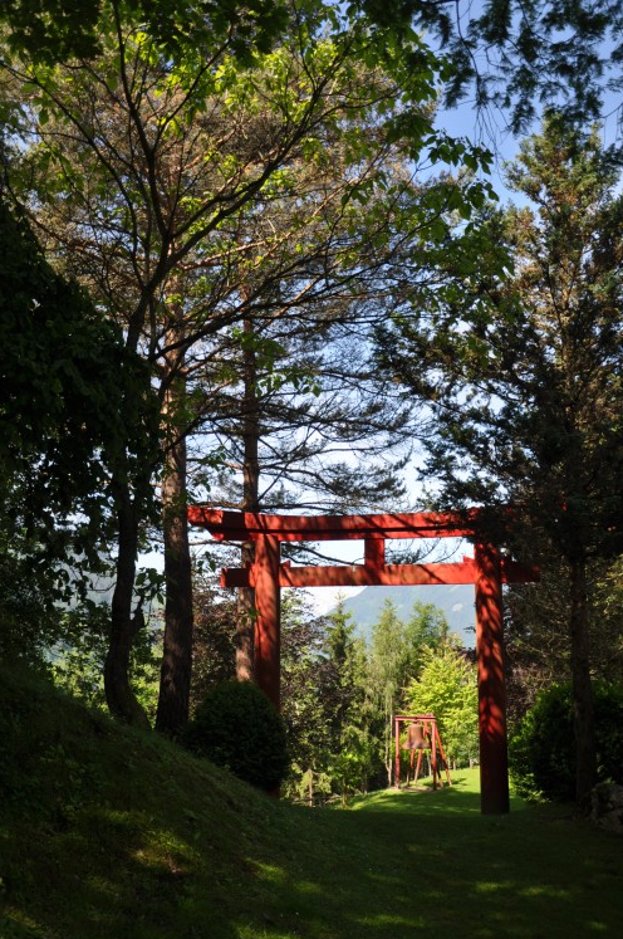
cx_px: 317
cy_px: 460
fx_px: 963
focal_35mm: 37
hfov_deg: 35.8
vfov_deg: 51.9
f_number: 3.8
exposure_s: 1/500
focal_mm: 24
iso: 200
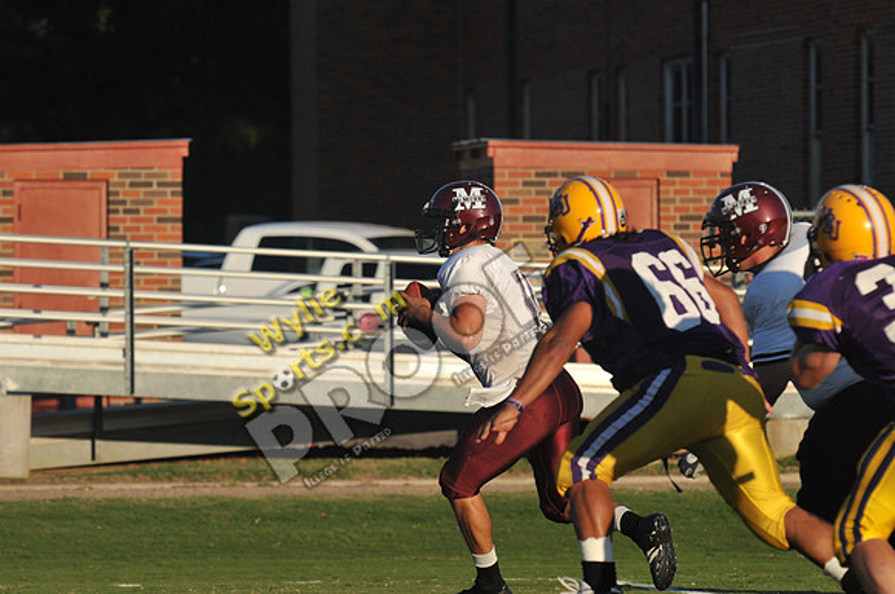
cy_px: 297
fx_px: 9682
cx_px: 448
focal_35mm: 390
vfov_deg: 3.5
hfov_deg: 5.3
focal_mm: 260
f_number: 6.3
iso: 640
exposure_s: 1/2500
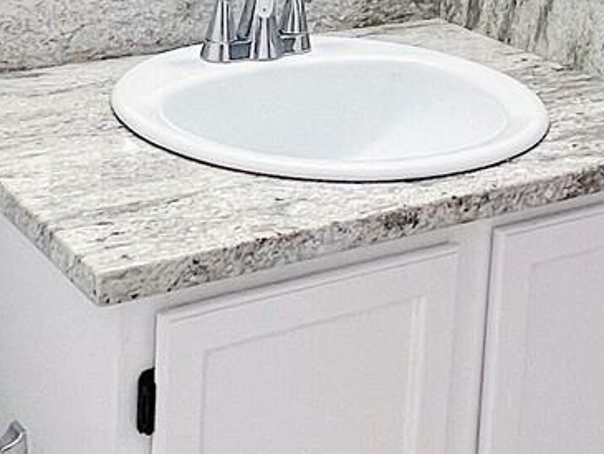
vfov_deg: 19.0
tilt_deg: -9.6
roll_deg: -2.5
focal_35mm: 73
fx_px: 1274
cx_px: 311
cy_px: -94
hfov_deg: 26.7
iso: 80
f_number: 1.8
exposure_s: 1/120
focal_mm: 1.57
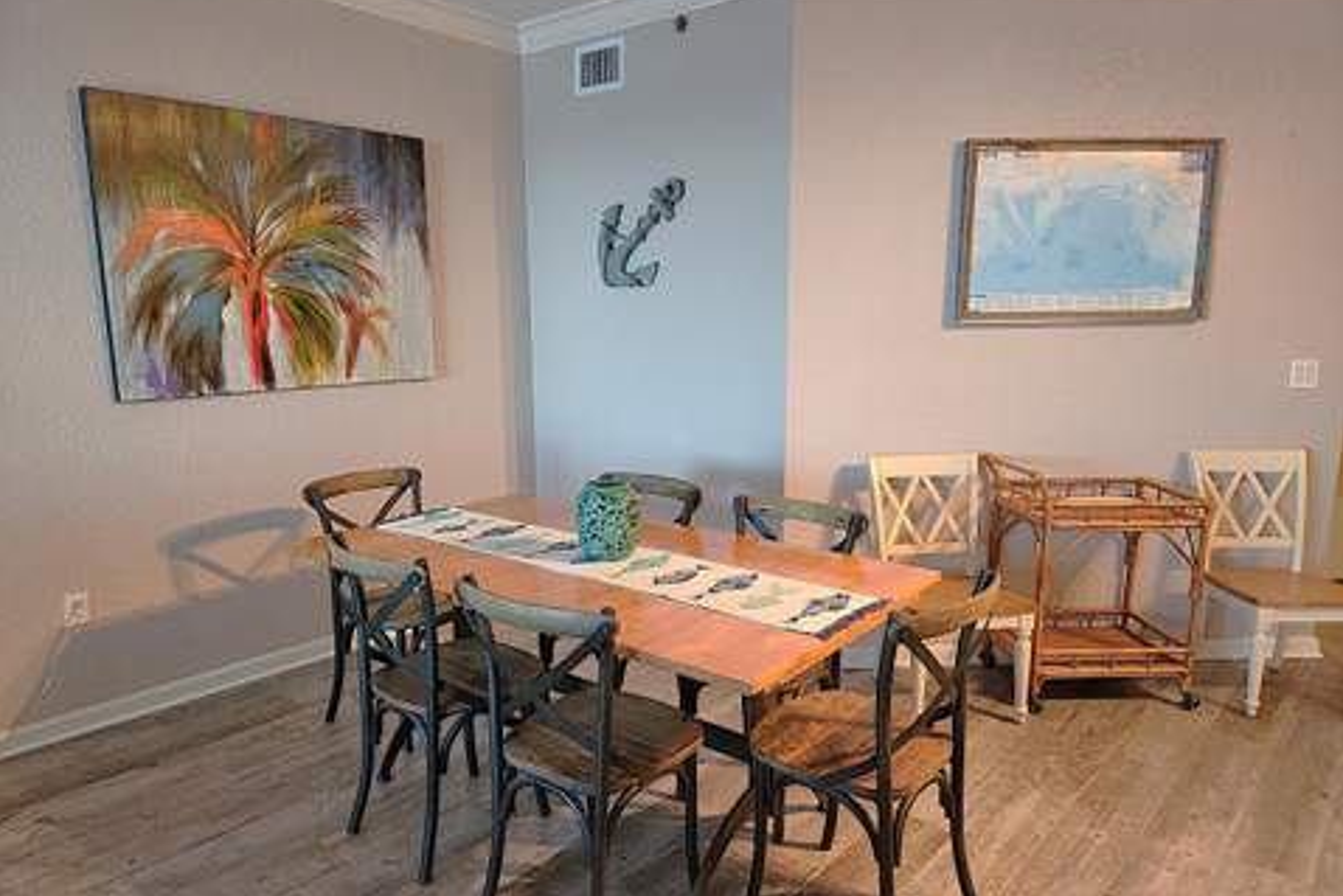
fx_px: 896
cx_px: 672
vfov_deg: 53.2
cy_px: 462
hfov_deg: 73.7
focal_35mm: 24
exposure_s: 1/120
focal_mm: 5.4
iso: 500
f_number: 1.8
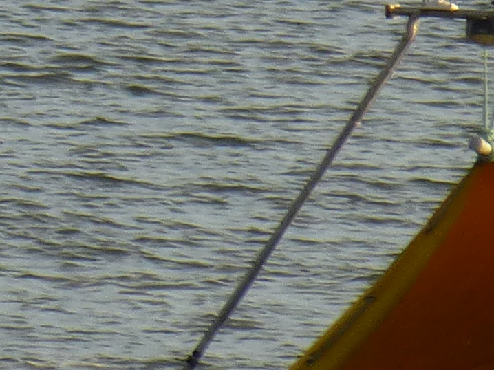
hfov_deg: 1.0
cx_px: -457
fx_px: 28846
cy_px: -12
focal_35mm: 2022
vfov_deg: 0.7
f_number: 5.9
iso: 100
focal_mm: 60
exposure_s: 1/250
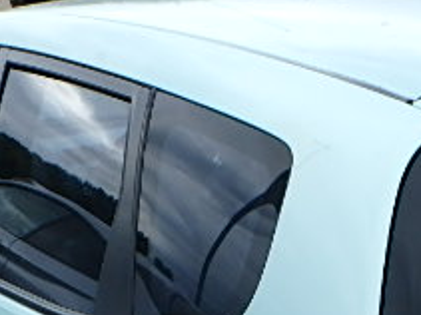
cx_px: 349
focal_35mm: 79
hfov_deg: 24.3
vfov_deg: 17.1
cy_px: 455
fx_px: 960
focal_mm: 4.7
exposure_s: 1/200
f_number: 4.3
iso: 125
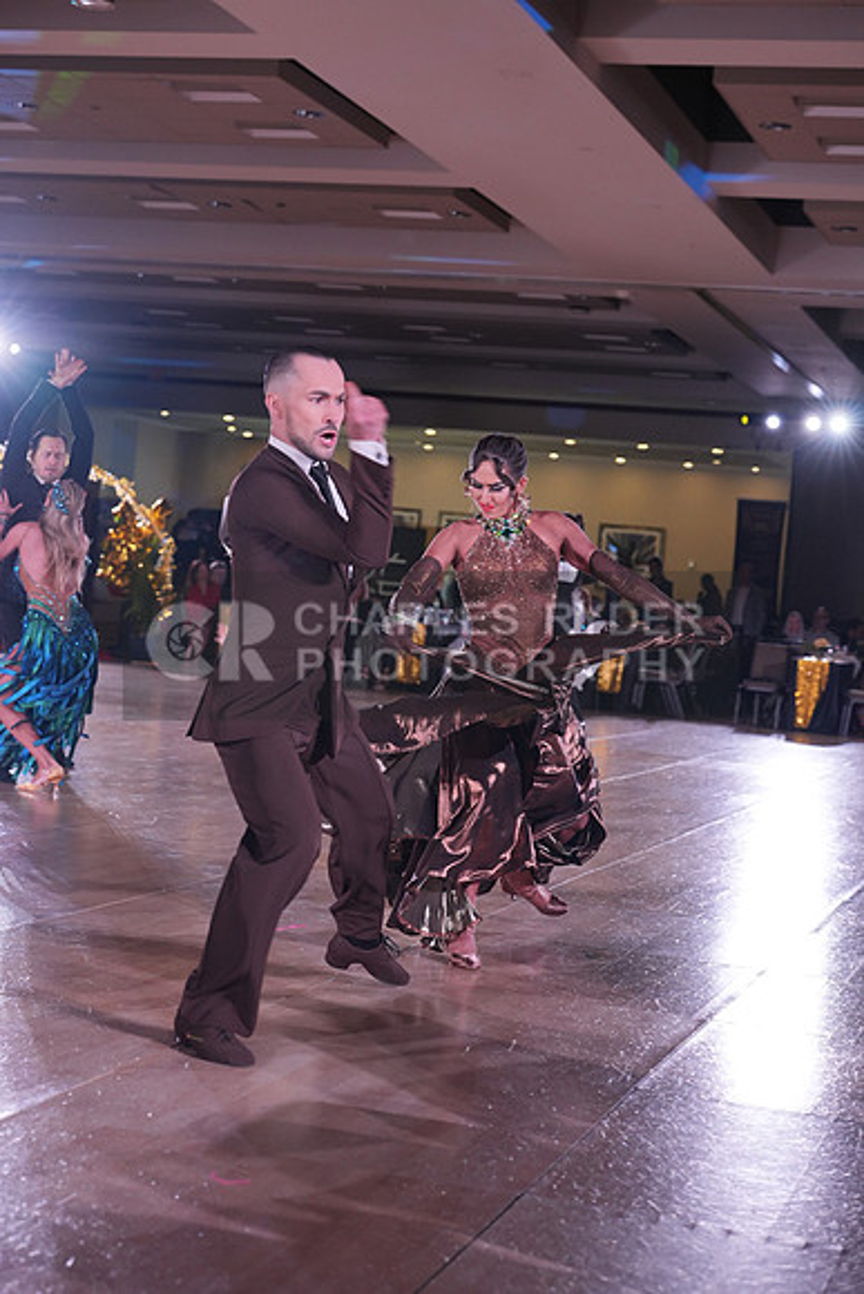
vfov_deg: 32.4
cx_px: 432
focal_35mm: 62
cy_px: 647
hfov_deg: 21.9
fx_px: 2230
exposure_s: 1/400
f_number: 4
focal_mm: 62
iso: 1250
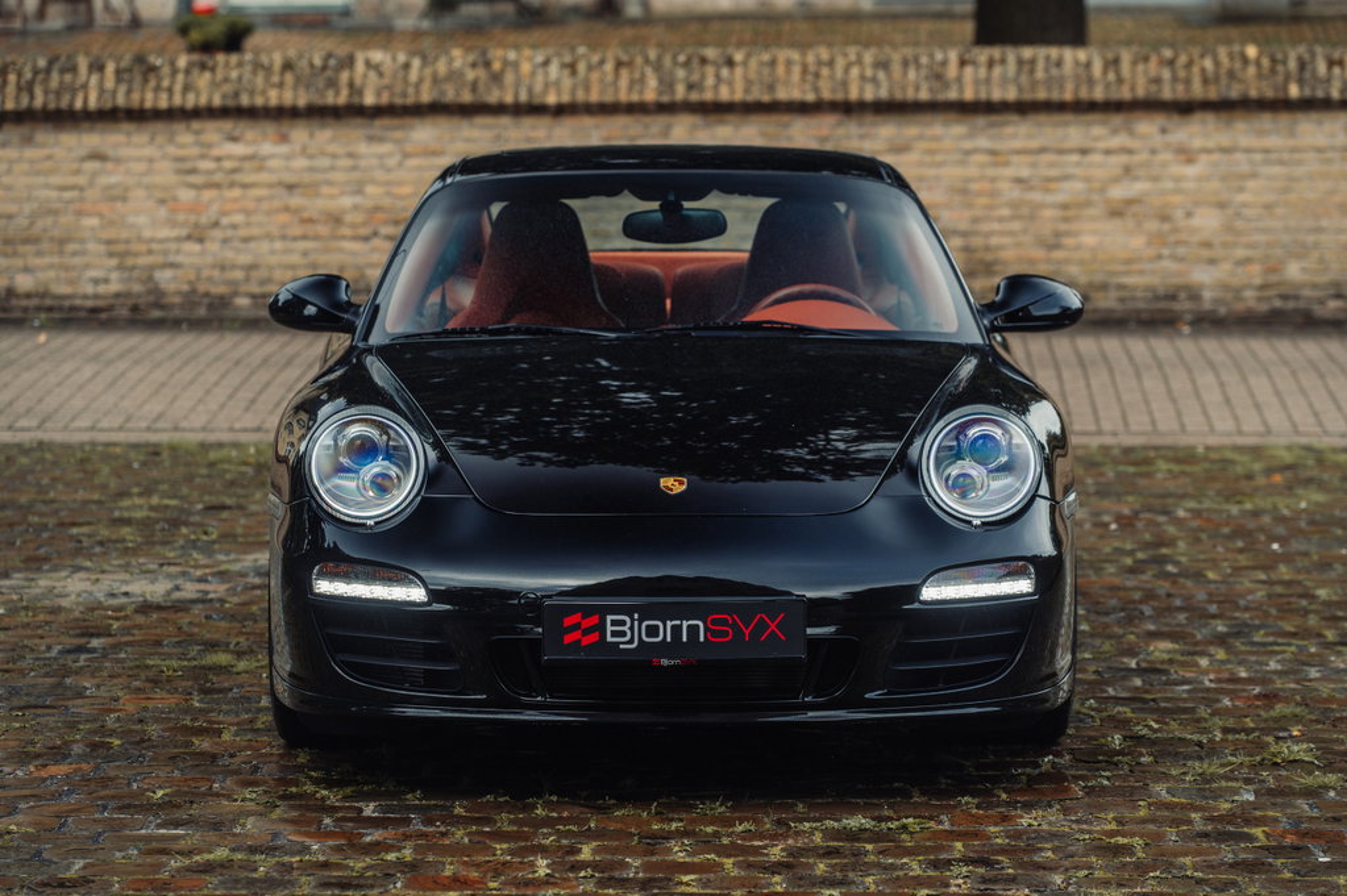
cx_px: 674
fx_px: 4675
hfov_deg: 16.4
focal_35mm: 125
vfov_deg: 11.0
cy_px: 448
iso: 200
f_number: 4.5
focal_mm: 125
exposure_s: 1/125
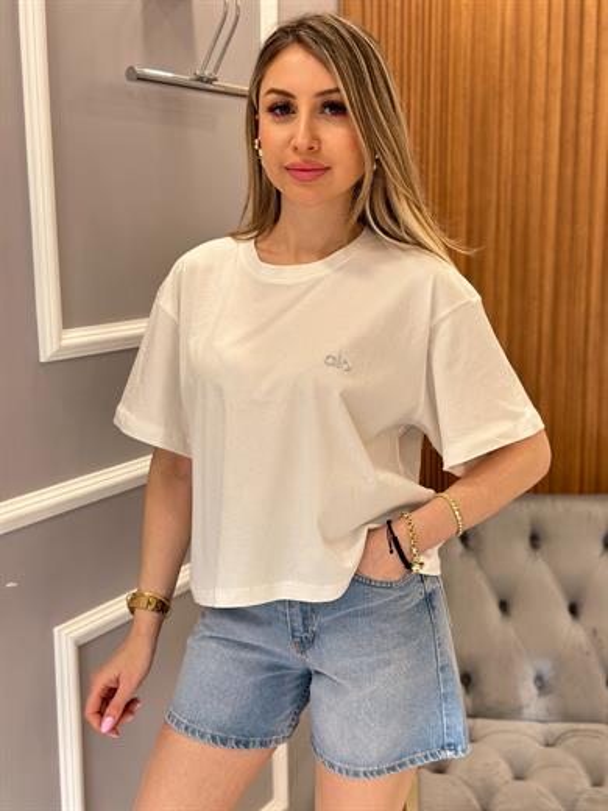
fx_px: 1124
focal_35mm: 48
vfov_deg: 39.7
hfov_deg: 30.3
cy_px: 406
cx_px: 304
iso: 125
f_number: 1.78
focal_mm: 6.86
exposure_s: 1/116
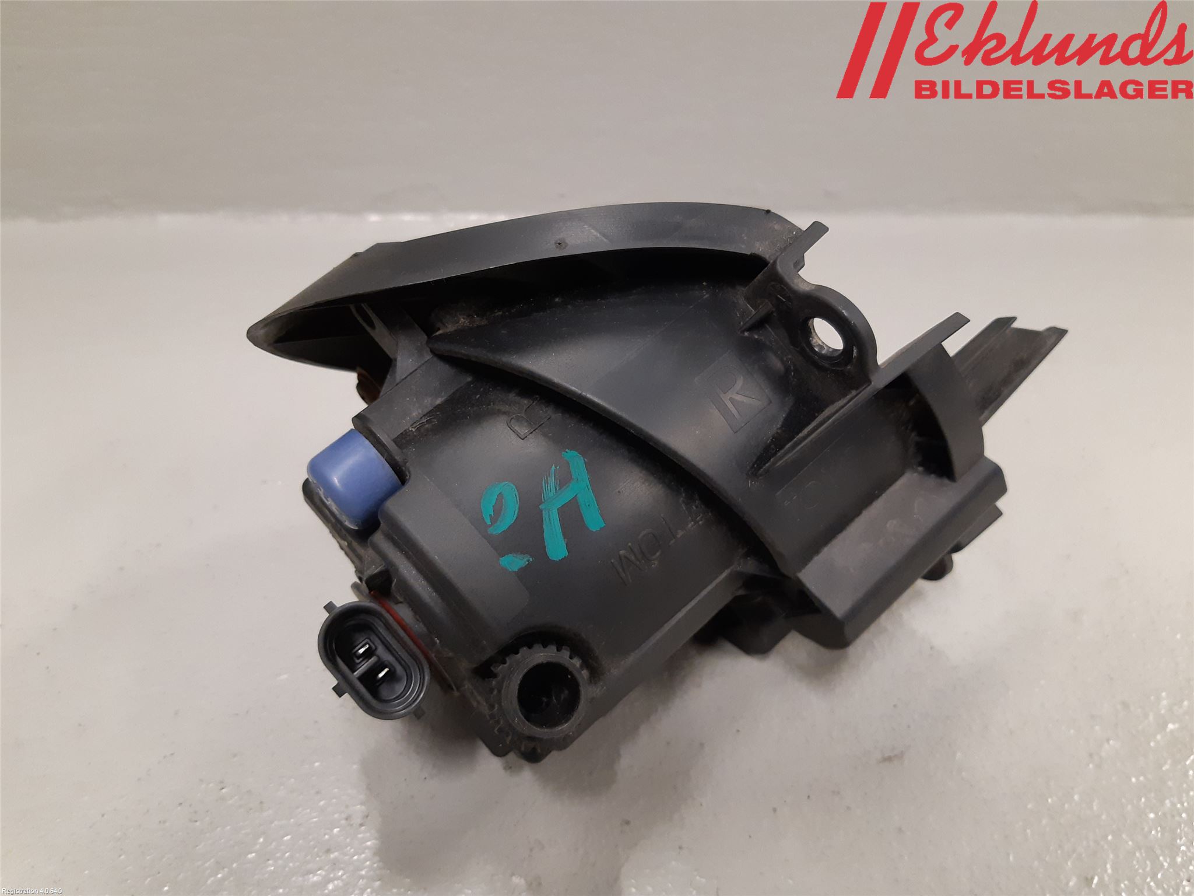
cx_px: 597
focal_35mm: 26
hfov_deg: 67.3
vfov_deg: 53.1
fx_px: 897
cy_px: 448
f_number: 1.7
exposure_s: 1/50
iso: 250
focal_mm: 3.93
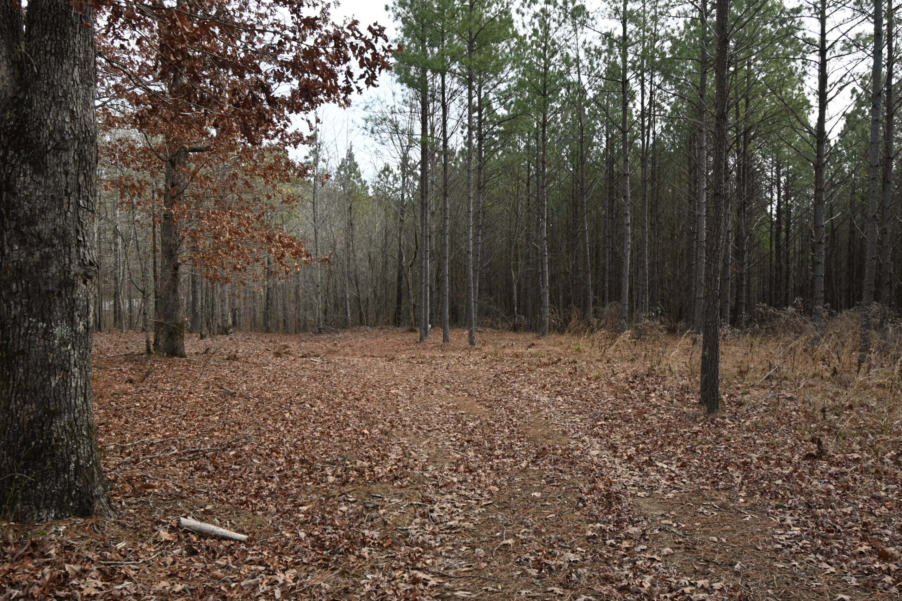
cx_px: 451
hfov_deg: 62.0
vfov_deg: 43.6
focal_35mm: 30
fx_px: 751
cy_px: 300
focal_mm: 20
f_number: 5.6
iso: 220
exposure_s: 1/250
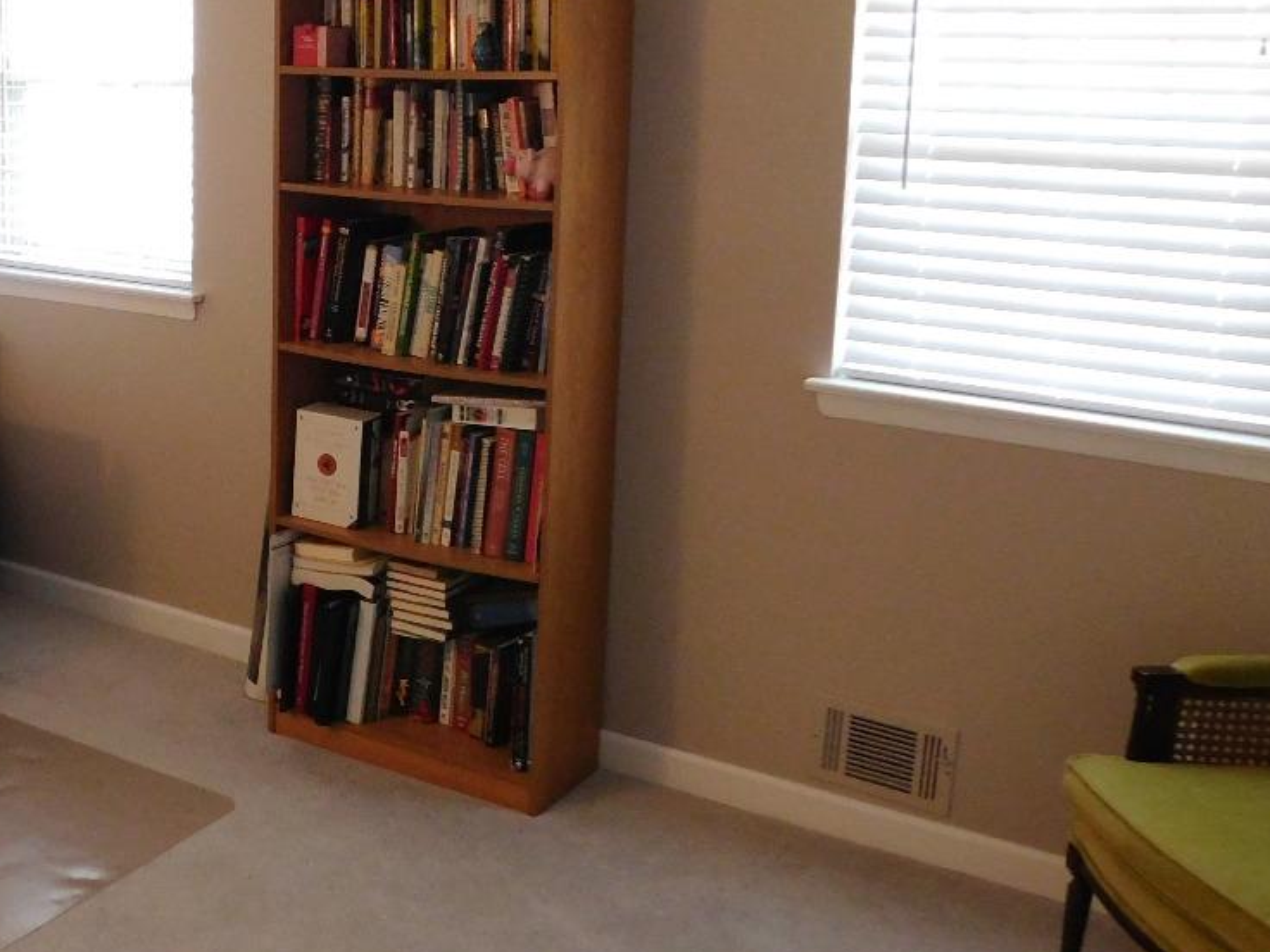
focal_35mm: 45
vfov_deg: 32.0
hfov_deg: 40.5
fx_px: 1651
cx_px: 276
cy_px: 335
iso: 400
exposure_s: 1/30
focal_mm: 4
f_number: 3
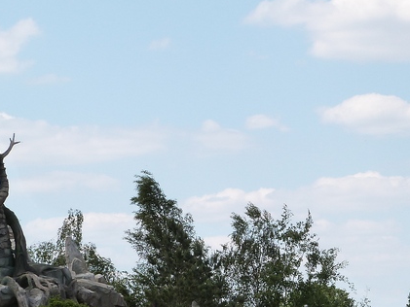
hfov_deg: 8.4
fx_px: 2784
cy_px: 295
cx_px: 311
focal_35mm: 235
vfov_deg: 6.3
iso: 160
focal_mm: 17.9
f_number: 5.6
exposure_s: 1/400
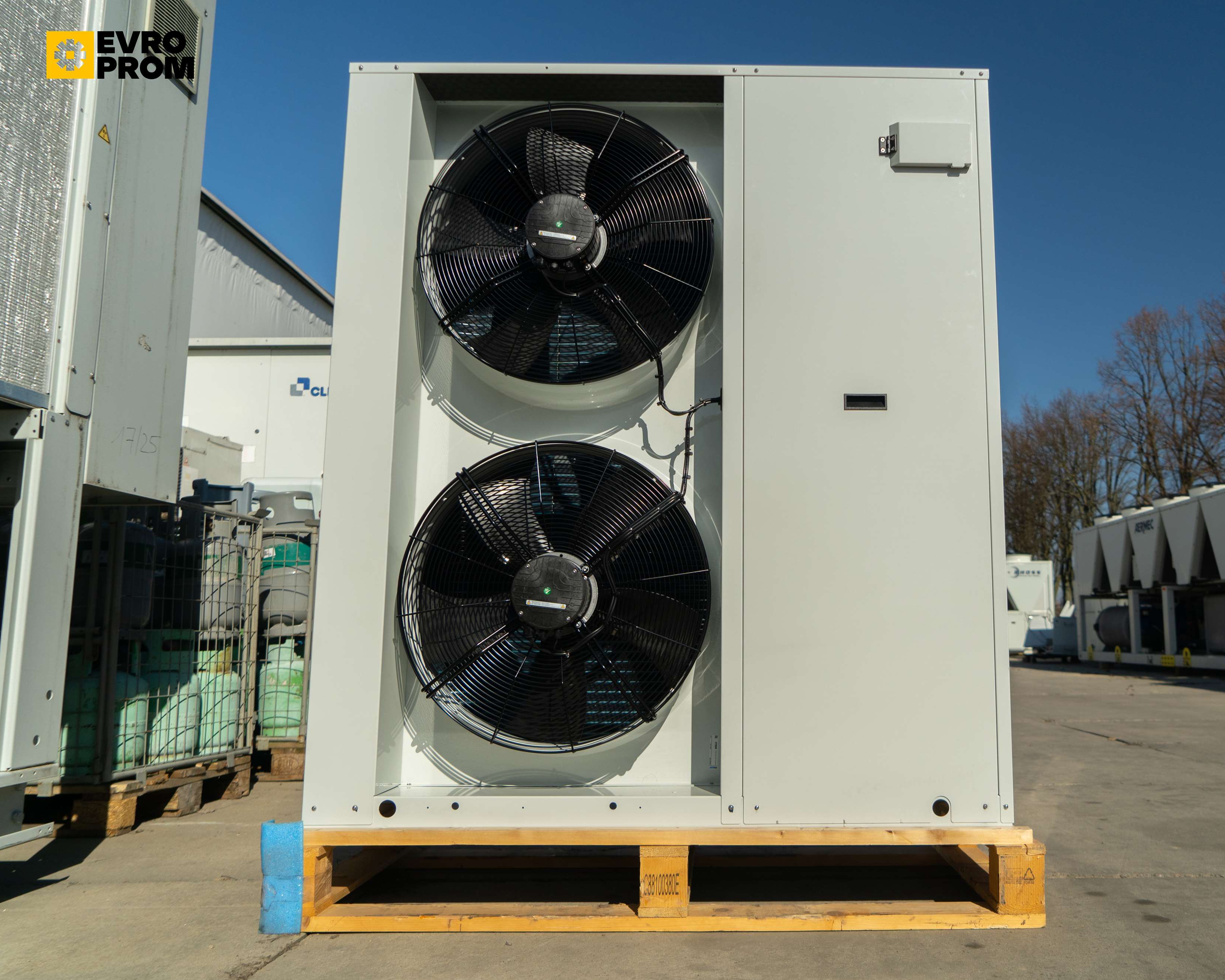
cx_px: 759
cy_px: 489
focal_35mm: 28
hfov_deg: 61.4
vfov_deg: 51.5
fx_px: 1015
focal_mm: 24
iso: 250
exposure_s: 1/1600
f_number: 4
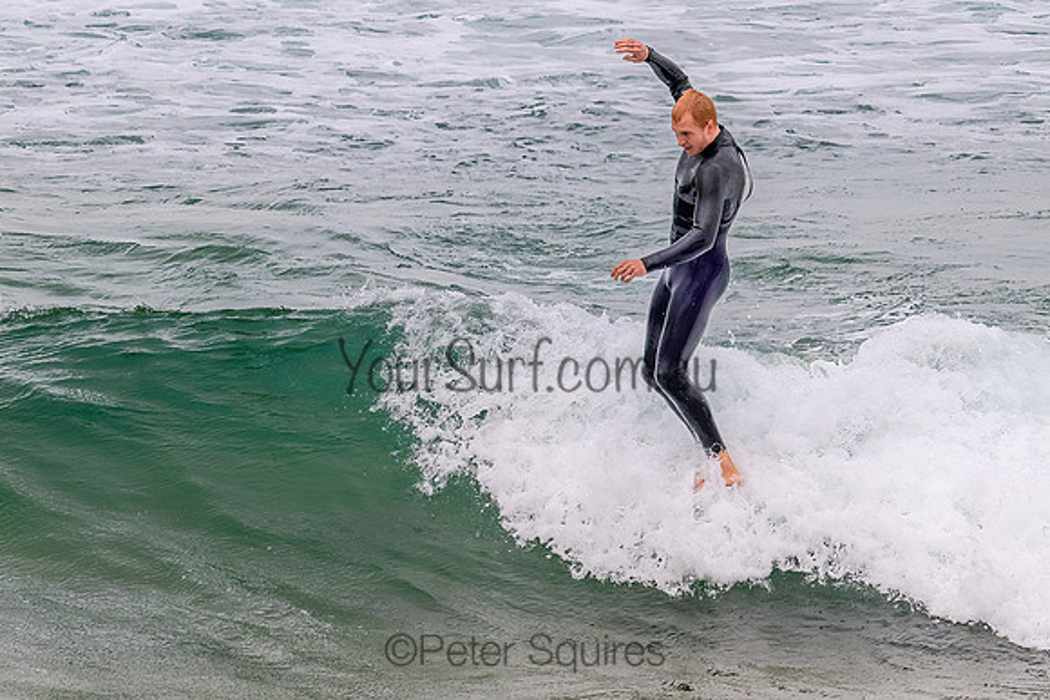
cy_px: 266
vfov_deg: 2.1
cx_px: 707
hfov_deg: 3.1
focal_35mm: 667
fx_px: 19452
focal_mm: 490
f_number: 11
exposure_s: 1/2000
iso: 900
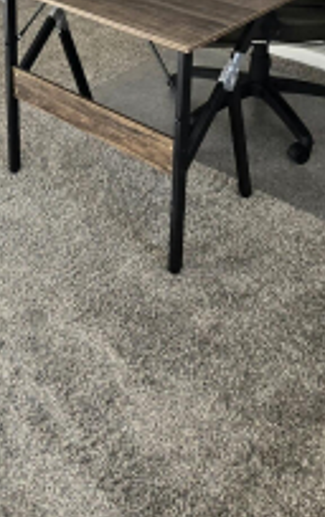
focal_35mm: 45
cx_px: -11
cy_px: -25
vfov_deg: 38.2
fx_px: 636
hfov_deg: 26.9
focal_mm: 2.2
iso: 50
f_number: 2.2
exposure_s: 1/120
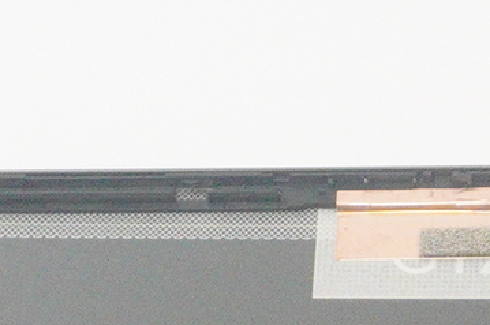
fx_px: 3267
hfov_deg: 8.5
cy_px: 949
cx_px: 534
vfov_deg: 5.4
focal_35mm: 240
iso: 3200
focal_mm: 23
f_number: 5.6
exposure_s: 1/125
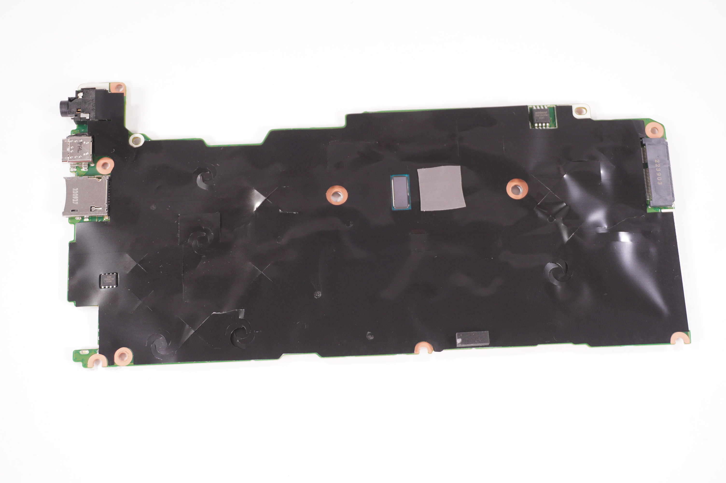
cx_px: 363
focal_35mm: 57
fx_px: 1148
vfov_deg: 23.7
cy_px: 242
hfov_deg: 35.1
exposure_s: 1/160
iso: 500
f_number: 5.6
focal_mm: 38
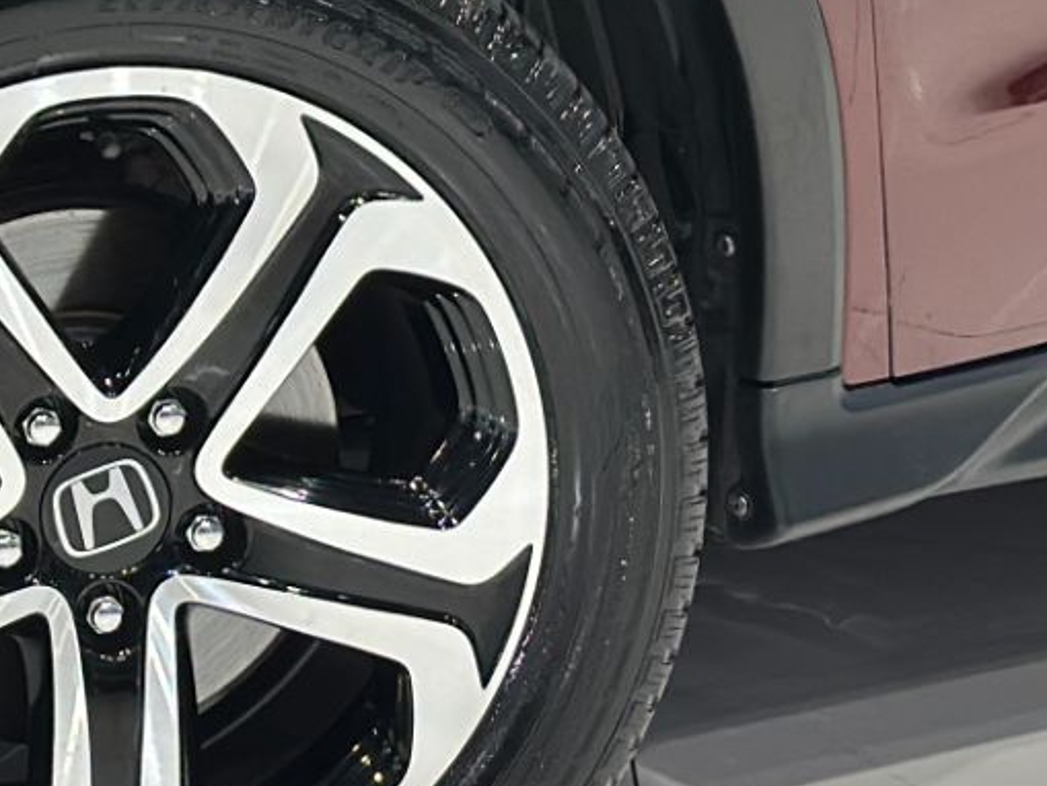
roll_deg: -1.2
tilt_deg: -11.0
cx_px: -329
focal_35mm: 181
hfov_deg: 10.7
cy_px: -154
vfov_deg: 8.1
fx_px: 5476
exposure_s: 1/60
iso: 250
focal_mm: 6.86
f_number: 1.78
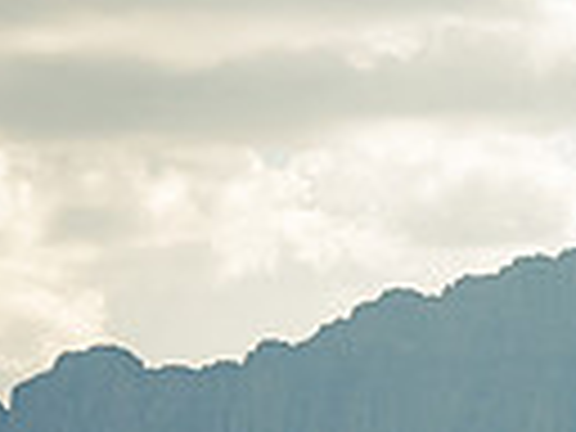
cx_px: 400
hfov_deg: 8.4
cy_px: 938
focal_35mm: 236
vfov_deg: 6.1
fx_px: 3927
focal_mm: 26
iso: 200
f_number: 8
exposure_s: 1/400
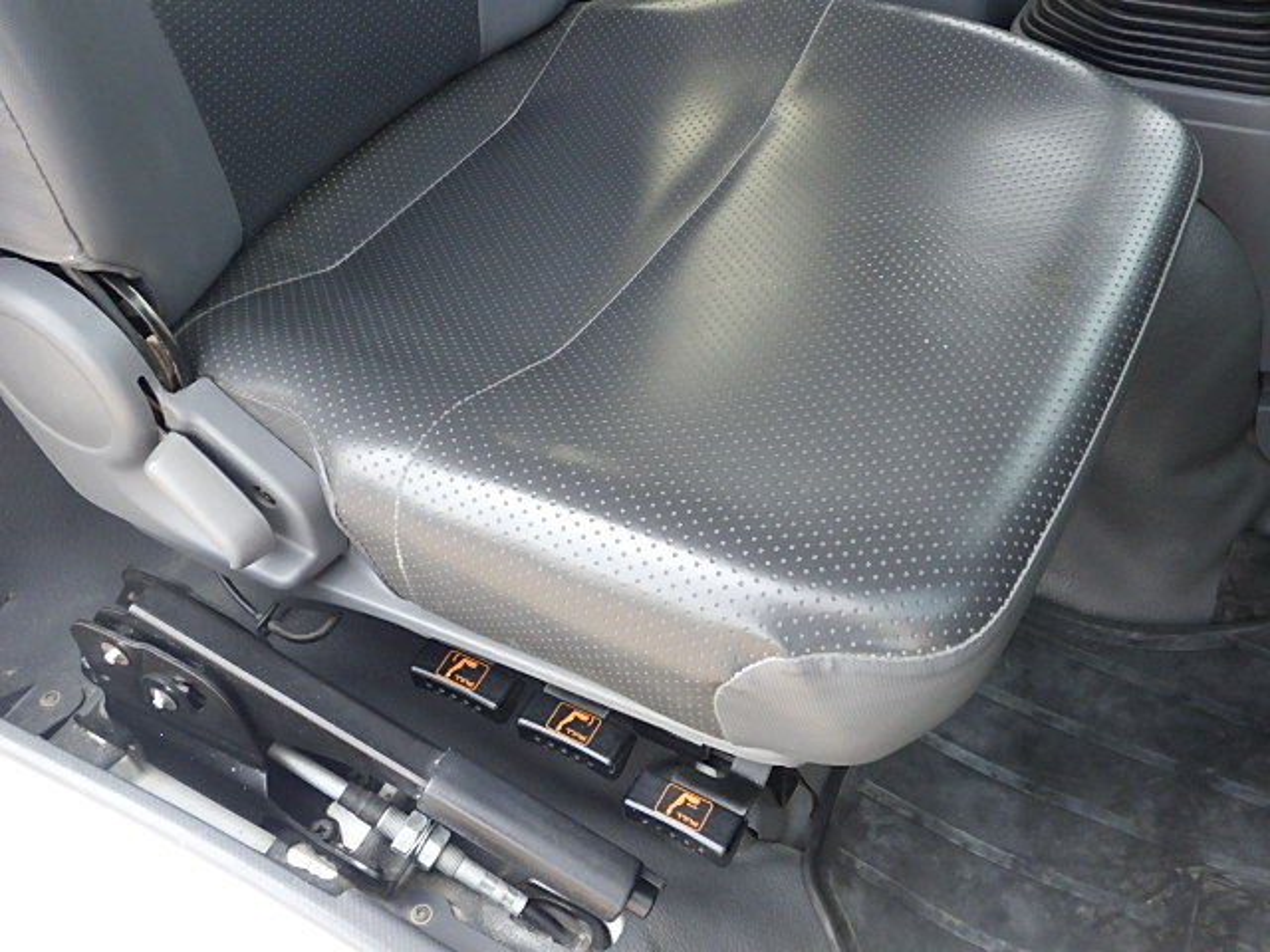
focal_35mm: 34
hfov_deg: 54.0
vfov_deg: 41.8
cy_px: 476
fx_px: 1247
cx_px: 635
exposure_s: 1/50
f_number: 3.8
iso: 160
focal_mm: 6.1
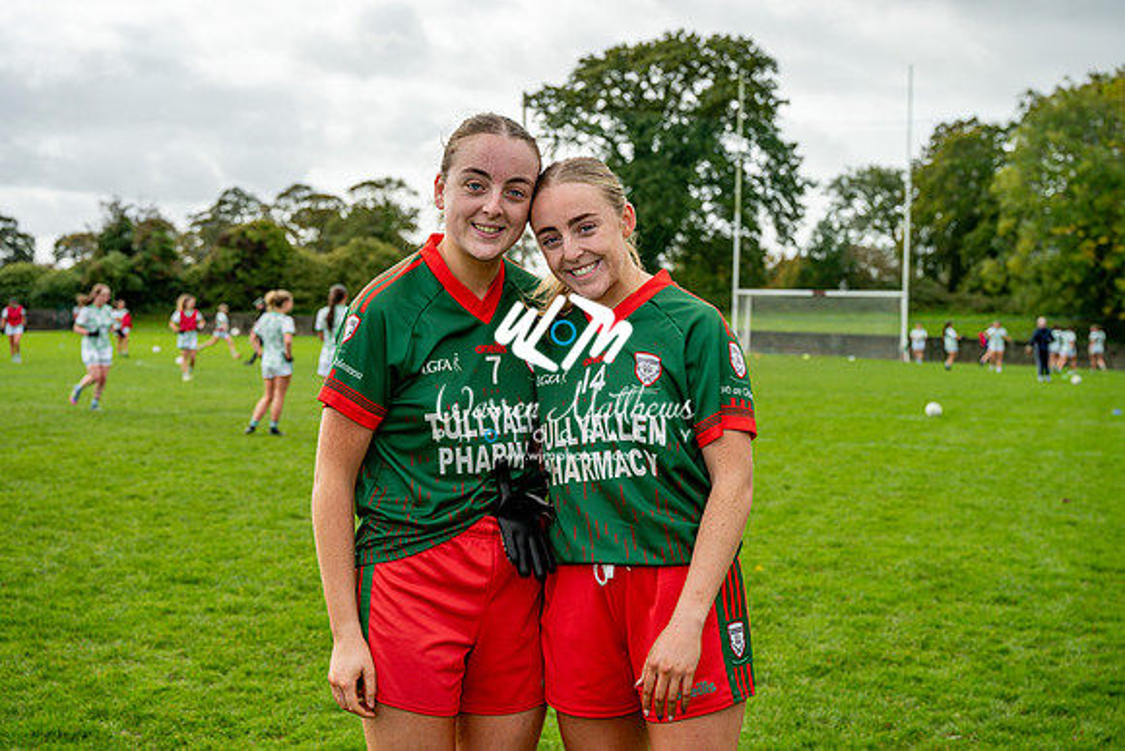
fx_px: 1625
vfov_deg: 26.0
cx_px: 562
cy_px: 376
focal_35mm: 52
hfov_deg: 38.2
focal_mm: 52
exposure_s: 1/320
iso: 100
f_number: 5
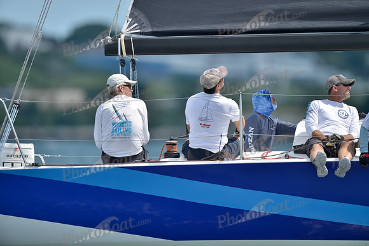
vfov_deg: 2.3
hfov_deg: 3.4
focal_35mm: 600
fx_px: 6151
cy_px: 123
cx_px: 184
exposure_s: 1/2000
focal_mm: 600
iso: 200
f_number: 4.5
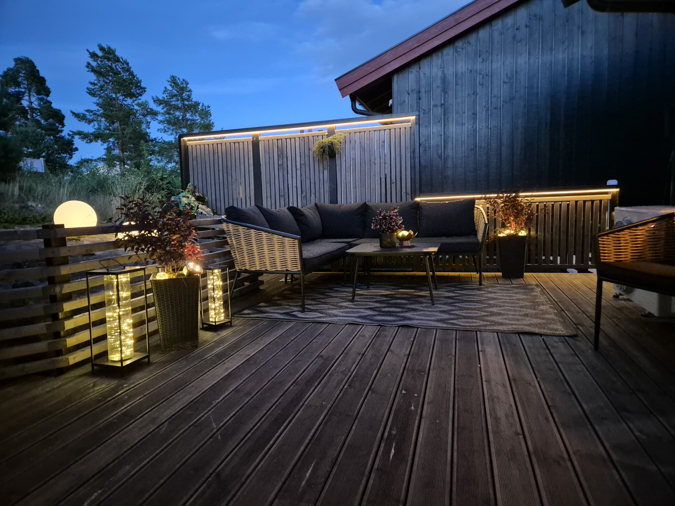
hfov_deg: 73.9
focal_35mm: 23
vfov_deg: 58.9
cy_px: 253
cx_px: 338
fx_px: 448
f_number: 1.8
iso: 3200
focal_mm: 5.4
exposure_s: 1/17
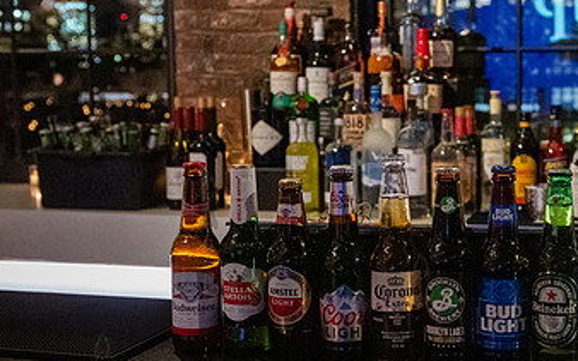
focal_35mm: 66
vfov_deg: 19.7
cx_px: 431
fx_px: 1039
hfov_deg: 30.6
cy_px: 177
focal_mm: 32
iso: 8000
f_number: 3.5
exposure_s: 1/160
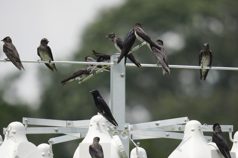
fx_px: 4957
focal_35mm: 750
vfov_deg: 1.8
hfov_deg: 2.8
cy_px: 79
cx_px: 119
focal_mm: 500
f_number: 6.7
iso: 400
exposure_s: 1/1600
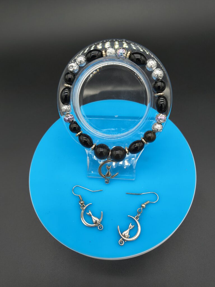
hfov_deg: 54.9
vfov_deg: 69.4
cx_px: 108
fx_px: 207
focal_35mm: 25
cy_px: 144
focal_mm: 4.68
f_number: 1.7
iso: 155
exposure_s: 1/120
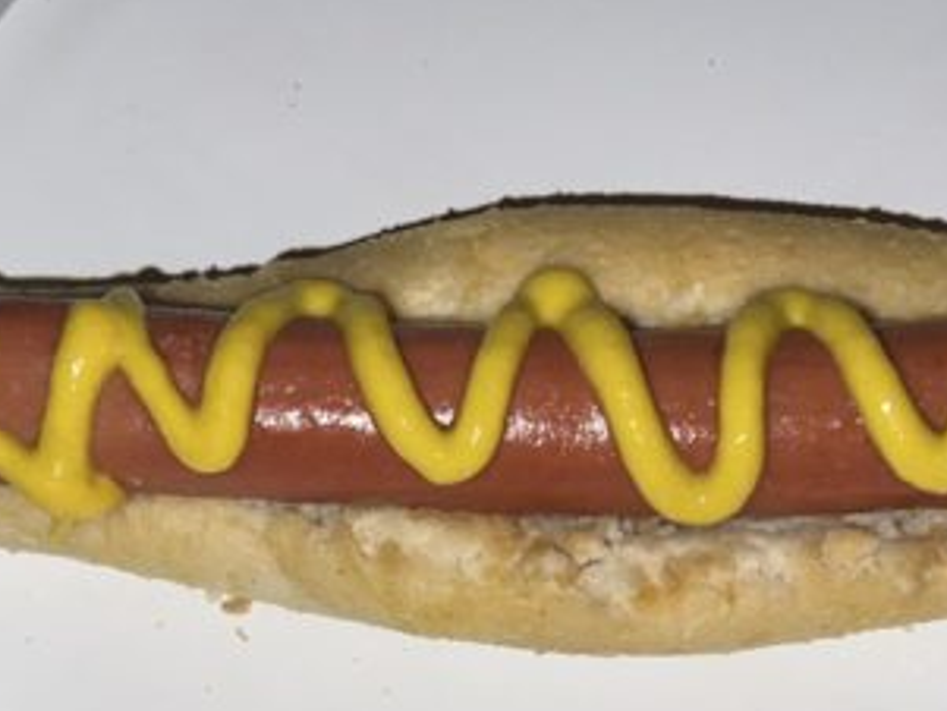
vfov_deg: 21.1
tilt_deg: -75.3
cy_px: 569
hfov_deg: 28.1
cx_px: 554
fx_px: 1888
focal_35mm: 69
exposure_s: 1/77
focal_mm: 5.7
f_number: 1.5
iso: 32
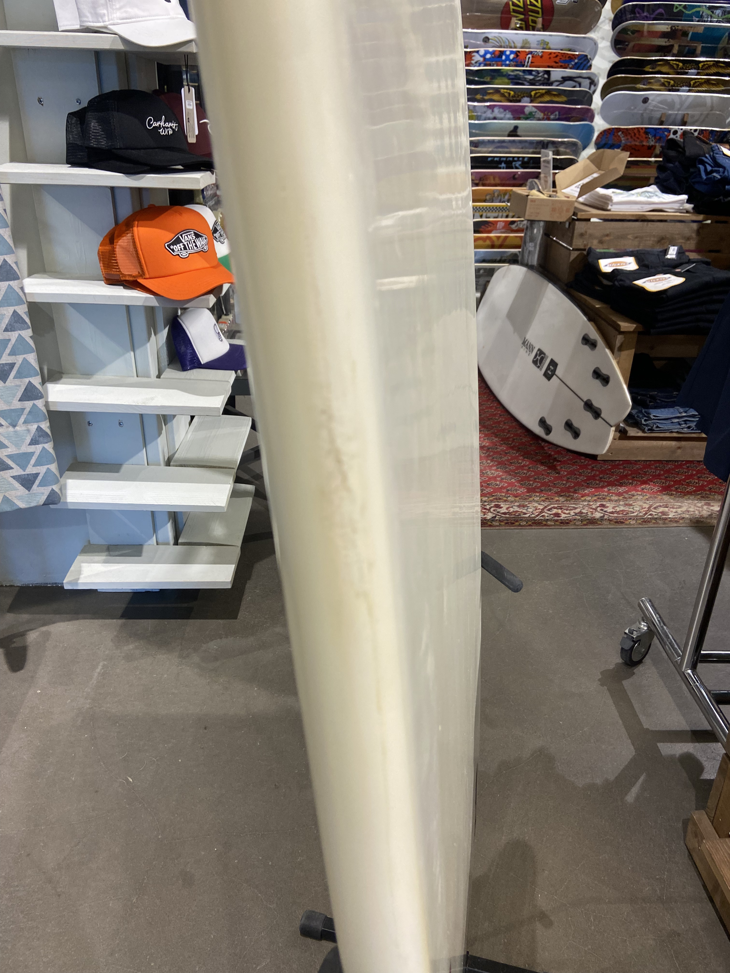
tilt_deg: -26.2
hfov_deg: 53.1
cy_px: 486
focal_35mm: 26
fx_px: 731
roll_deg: -1.3
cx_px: 365
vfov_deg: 67.3
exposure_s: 1/100
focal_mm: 4.25
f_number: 1.8
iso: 125
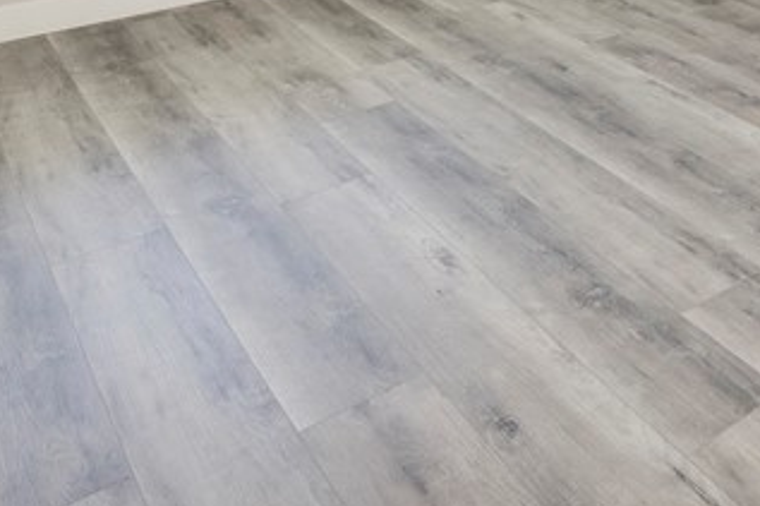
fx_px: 1013
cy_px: -338
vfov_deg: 21.3
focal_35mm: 48
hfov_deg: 38.5
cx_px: 671
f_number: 8
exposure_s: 1/640
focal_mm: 14
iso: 400
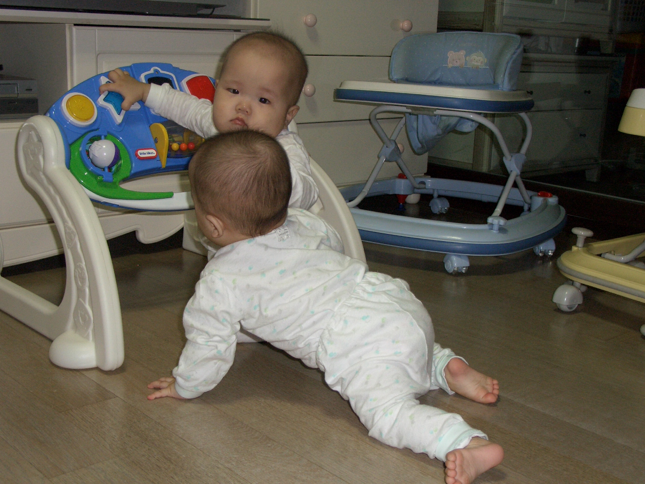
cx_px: 322
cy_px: 242
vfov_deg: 33.6
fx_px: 801
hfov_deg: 43.9
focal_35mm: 43
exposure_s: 1/60
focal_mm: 9.2
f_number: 3
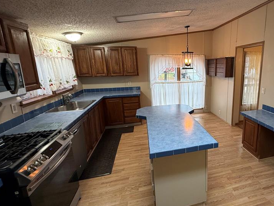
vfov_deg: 66.0
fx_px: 158
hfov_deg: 78.1
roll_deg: +0.5
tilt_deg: -10.5
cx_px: 190
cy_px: 98
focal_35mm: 20
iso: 250
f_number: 2.2
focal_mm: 2.22
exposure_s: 1/120
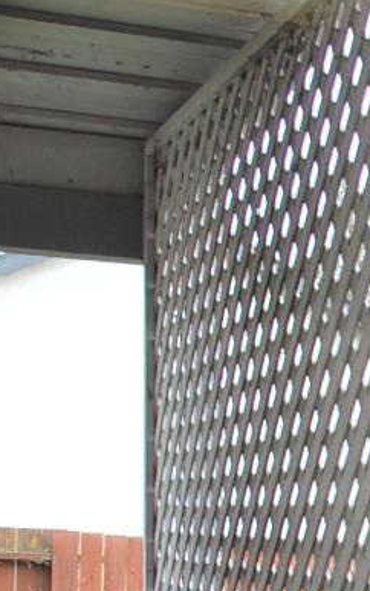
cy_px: 609
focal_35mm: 107
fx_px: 1722
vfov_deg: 18.8
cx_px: 798
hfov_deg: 10.9
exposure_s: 1/125
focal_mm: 18
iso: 200
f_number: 5.6
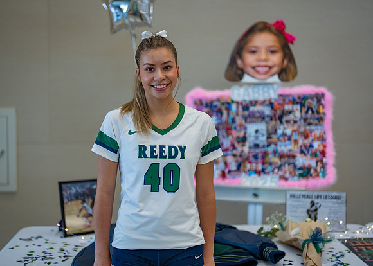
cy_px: 133
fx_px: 555
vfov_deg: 27.0
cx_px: 186
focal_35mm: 52
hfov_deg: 37.2
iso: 160
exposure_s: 1/320
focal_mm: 50
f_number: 1.2
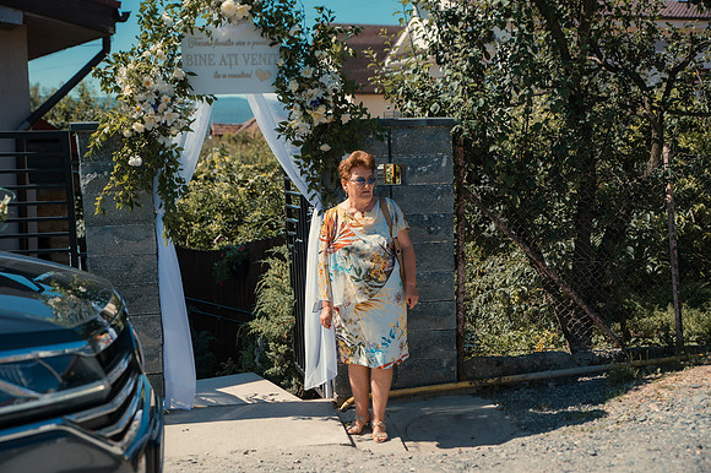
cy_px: 236
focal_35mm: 48
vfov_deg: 28.0
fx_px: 947
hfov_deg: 41.1
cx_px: 356
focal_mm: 48
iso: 100
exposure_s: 1/500
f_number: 3.5
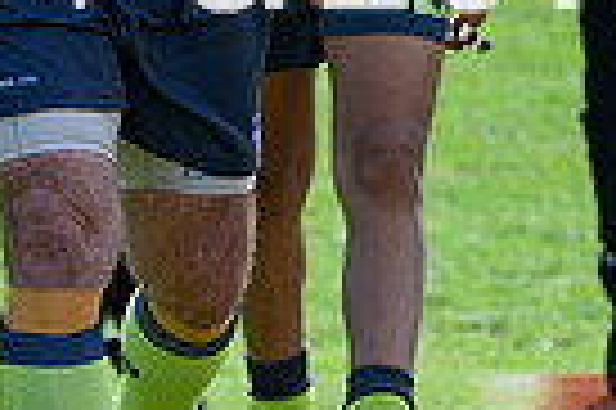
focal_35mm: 734
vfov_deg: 1.9
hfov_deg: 2.8
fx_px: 12544
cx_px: 885
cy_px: -304
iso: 250
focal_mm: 135
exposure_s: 1/2000
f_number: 4
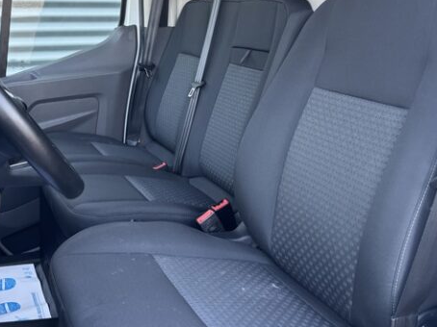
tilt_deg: -8.7
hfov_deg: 42.9
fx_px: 555
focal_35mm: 44
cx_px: 191
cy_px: 73
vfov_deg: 32.1
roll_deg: +0.4
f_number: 1.6
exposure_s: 1/121
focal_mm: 5.96
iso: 125
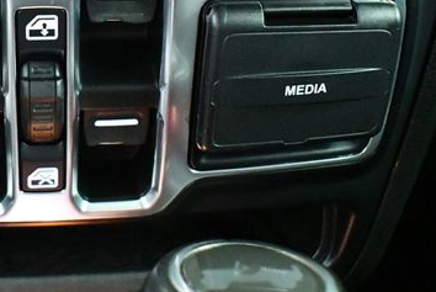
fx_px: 788
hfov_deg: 29.8
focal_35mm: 65
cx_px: 53
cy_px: 90
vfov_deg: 20.9
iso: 12800
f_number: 3.5
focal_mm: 18
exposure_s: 1/25
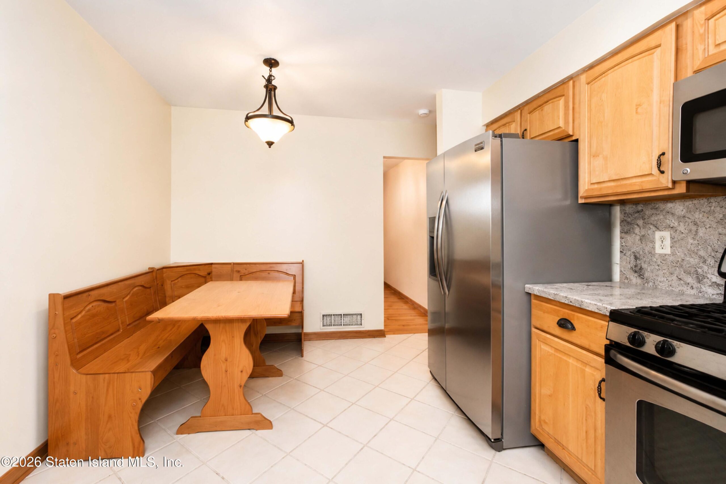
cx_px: 363
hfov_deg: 100.4
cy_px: 242
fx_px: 302
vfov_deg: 77.3
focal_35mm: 15
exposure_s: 1/60
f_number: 8
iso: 2000
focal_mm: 10
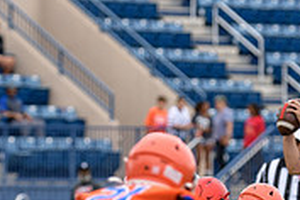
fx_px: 5333
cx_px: 3
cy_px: 301
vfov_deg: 2.1
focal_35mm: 640
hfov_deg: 3.2
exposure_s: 1/1000
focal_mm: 195
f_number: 3.5
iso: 450
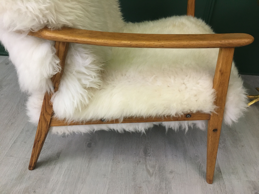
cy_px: 97
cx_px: 130
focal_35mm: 29
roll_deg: -3.3
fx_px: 217
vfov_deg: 48.2
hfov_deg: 61.7
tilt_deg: -34.1
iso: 160
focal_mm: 4.15
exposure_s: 1/33
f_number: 2.2
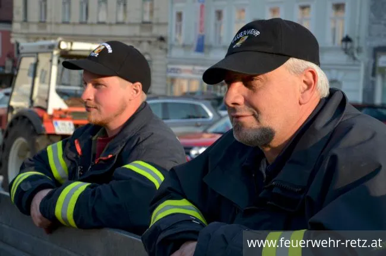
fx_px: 931
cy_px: 128
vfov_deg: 15.6
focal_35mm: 87
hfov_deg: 23.4
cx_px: 193
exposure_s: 1/250
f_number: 8
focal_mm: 58
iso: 180
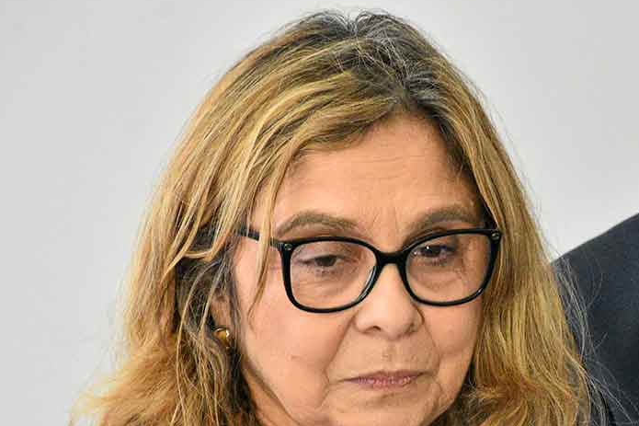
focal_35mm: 387
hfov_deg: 5.3
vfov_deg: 3.5
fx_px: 6867
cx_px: 491
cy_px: 349
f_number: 5.6
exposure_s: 1/250
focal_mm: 140
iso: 5600
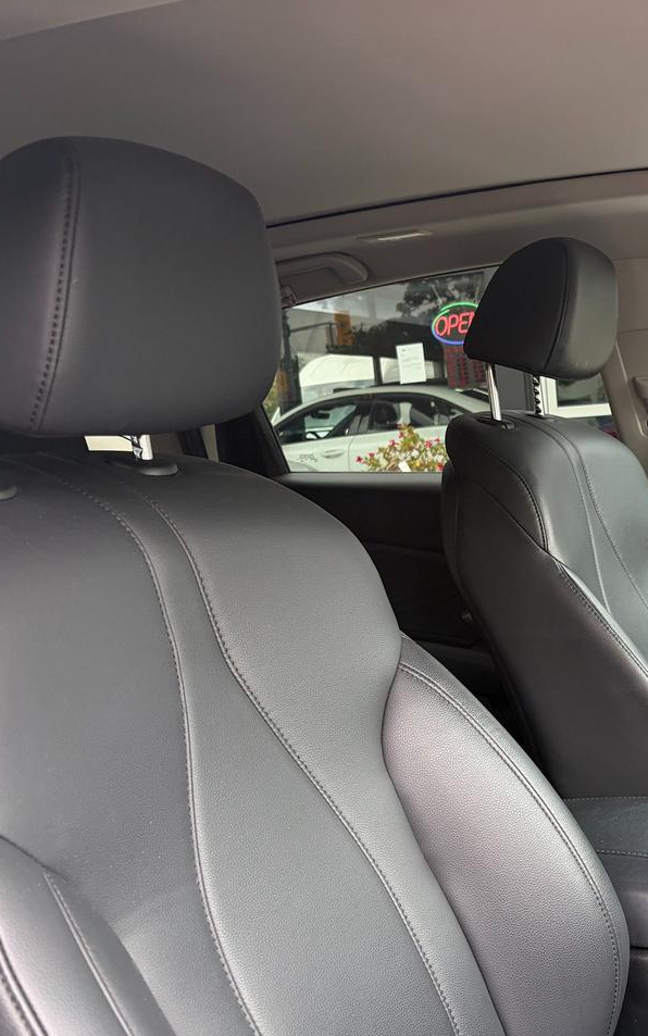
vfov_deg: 52.7
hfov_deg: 32.4
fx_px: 1045
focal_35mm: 37
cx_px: 603
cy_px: 519
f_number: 1.6
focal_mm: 5.96
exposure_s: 1/187
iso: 64
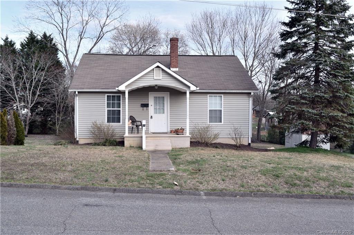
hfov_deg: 51.3
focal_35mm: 38
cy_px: 118
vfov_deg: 35.5
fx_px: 369
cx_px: 177
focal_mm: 25
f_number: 8
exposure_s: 1/250
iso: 200
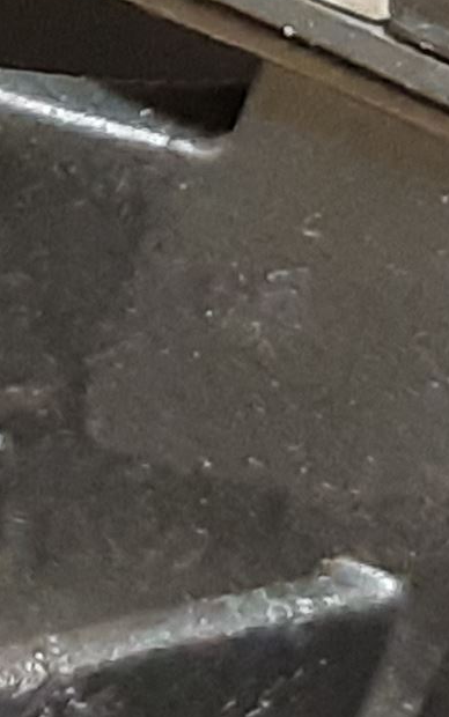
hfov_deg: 14.2
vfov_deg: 21.3
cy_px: -127
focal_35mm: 91
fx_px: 1780
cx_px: 425
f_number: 1.7
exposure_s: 1/50
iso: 320
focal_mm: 3.93
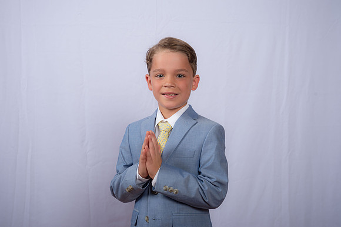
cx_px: 170
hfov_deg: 32.4
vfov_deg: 21.9
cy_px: 114
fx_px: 587
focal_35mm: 62
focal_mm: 62
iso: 250
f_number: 8
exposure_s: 1/160
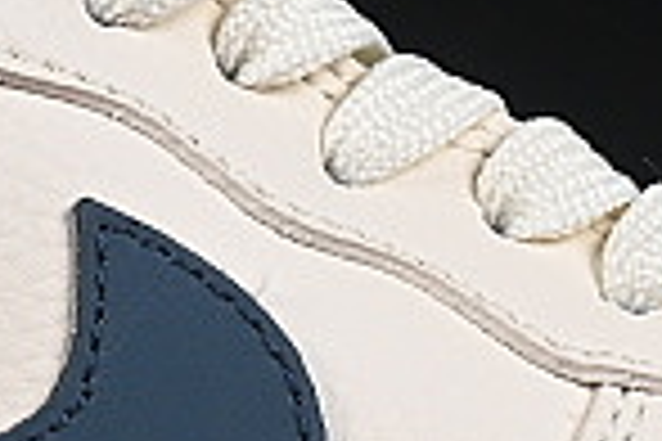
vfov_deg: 2.5
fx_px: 10131
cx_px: 207
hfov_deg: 3.7
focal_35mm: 551
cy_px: 288
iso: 160
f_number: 8
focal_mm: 50
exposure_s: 1/80
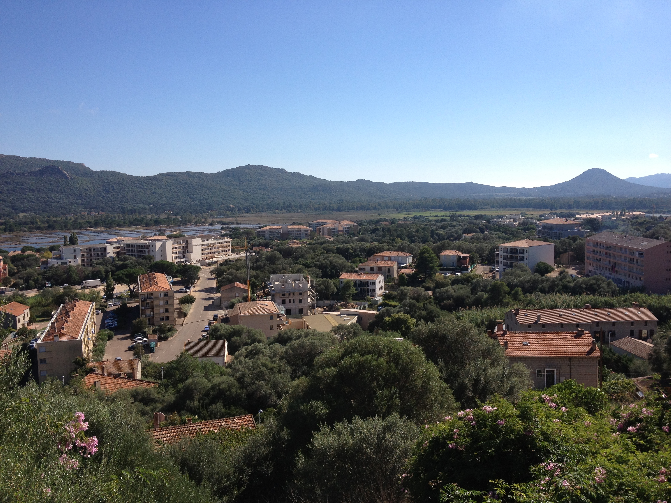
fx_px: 678
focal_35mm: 35
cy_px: 252
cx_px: 336
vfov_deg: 40.7
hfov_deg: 52.6
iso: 64
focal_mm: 4.28
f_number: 2.4
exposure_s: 1/2045
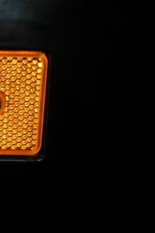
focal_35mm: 87
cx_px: -97
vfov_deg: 23.4
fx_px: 562
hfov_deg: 14.4
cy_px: 106
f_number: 4.6
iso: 64
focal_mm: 6.3
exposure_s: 1/60
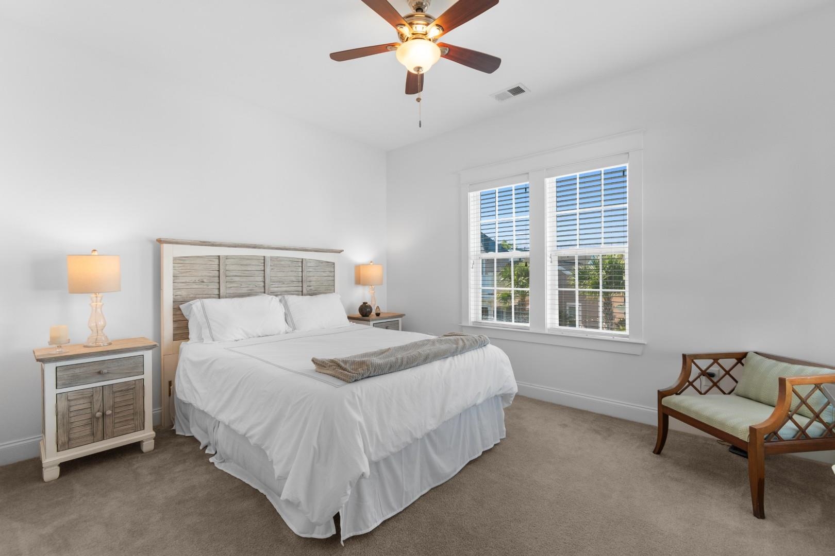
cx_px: 418
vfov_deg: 77.3
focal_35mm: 15
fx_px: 348
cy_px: 278
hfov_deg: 100.4
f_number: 4.5
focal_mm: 10
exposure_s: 1/30
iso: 100
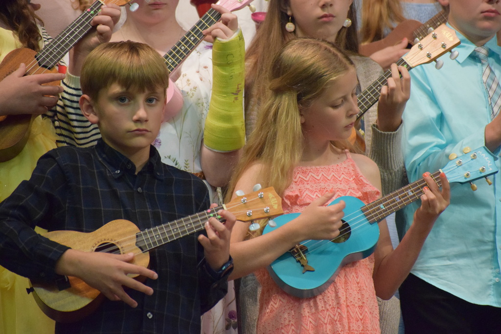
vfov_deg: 3.4
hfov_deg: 5.1
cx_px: 250
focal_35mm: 405
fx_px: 5637
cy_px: 167
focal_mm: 270
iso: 6400
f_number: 6
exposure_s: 1/200
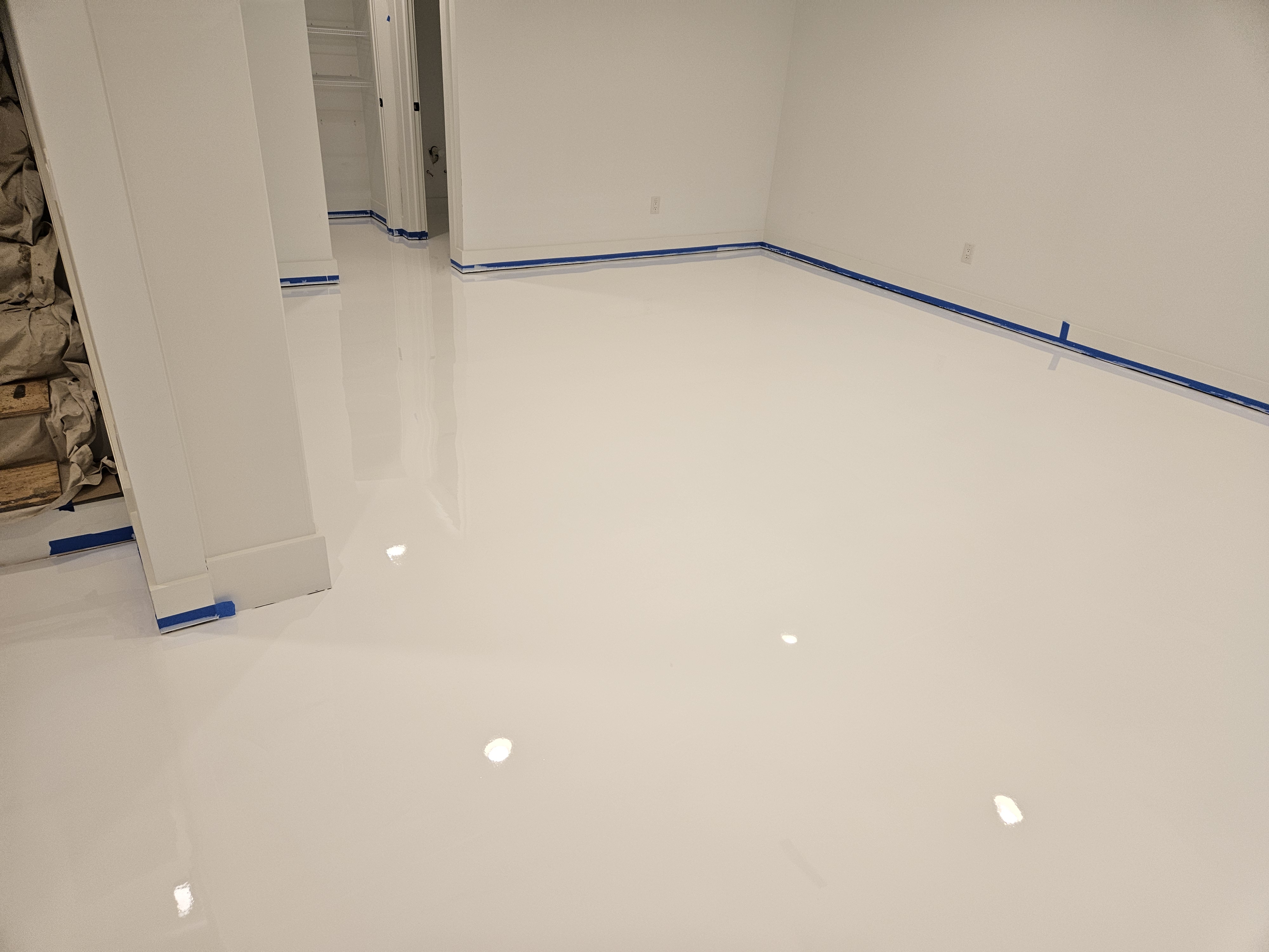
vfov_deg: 58.9
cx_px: 634
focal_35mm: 23
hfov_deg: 73.9
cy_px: 476
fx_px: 843
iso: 80
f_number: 1.8
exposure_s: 1/120
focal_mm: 5.4
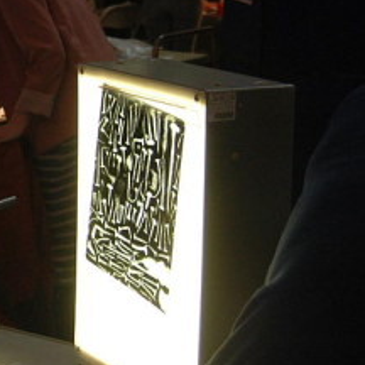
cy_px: 87
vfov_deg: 17.5
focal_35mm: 99
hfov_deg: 16.5
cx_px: -123
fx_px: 1181
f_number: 4
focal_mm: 28
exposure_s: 1/60
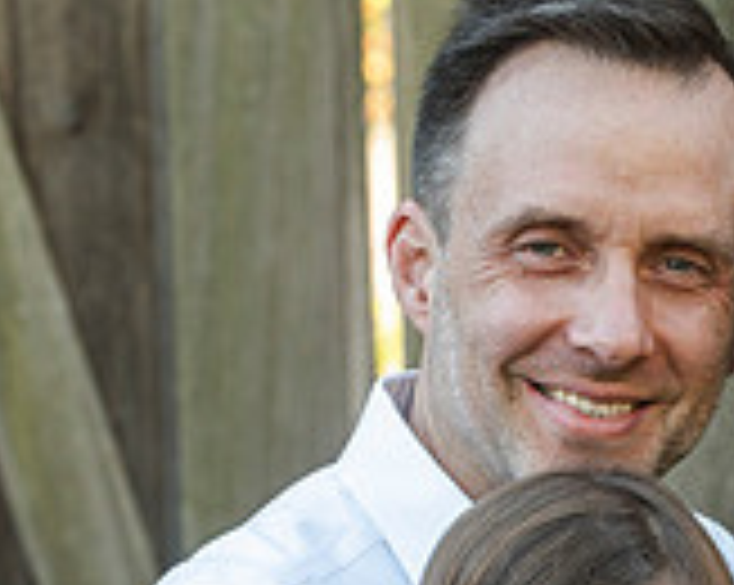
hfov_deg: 4.7
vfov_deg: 3.8
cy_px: 630
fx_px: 8896
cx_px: 717
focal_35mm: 410
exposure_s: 1/125
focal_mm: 120
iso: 500
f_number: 8
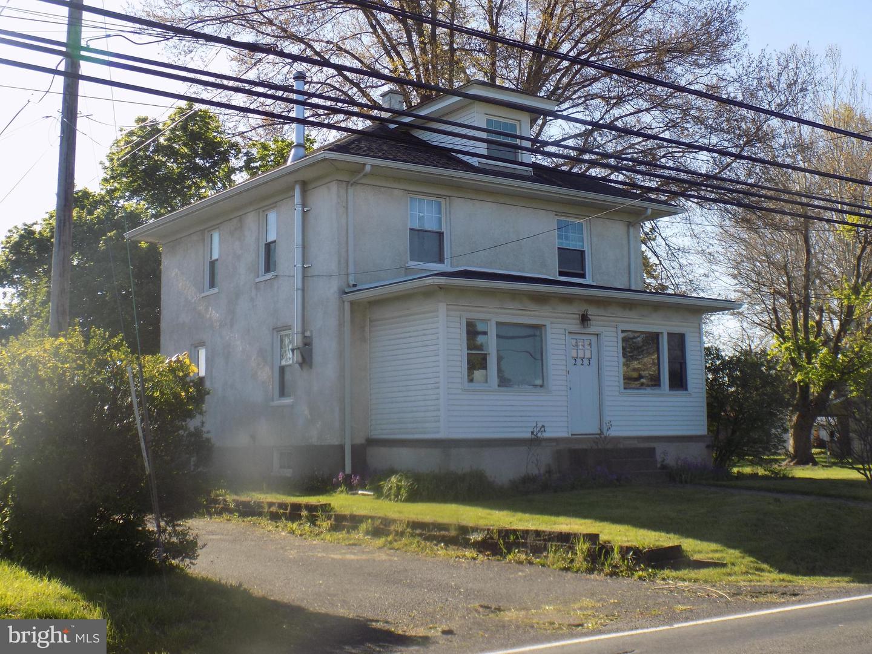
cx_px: 436
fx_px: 1159
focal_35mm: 46
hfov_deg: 41.2
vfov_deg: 31.5
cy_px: 327
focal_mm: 8.1
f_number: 3.7
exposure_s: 1/400
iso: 80
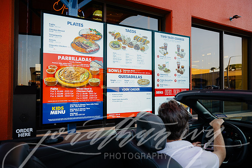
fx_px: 168
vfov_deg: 53.2
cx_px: 126
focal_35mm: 24
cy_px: 84
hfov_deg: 73.7
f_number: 2.8
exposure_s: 1/200
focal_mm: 24
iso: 80
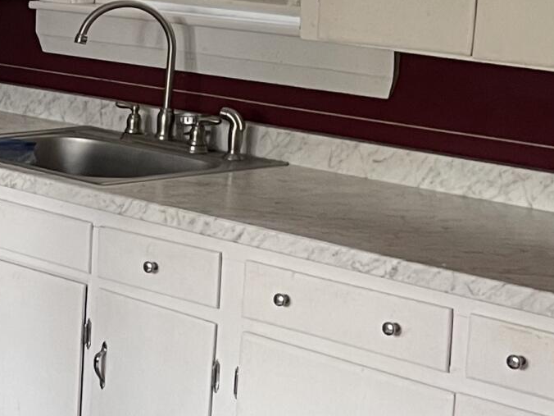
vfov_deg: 13.3
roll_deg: +1.3
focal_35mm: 111
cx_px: -514
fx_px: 1776
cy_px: 185
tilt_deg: -10.4
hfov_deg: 14.9
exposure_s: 1/67
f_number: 1.6
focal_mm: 5.1
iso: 125
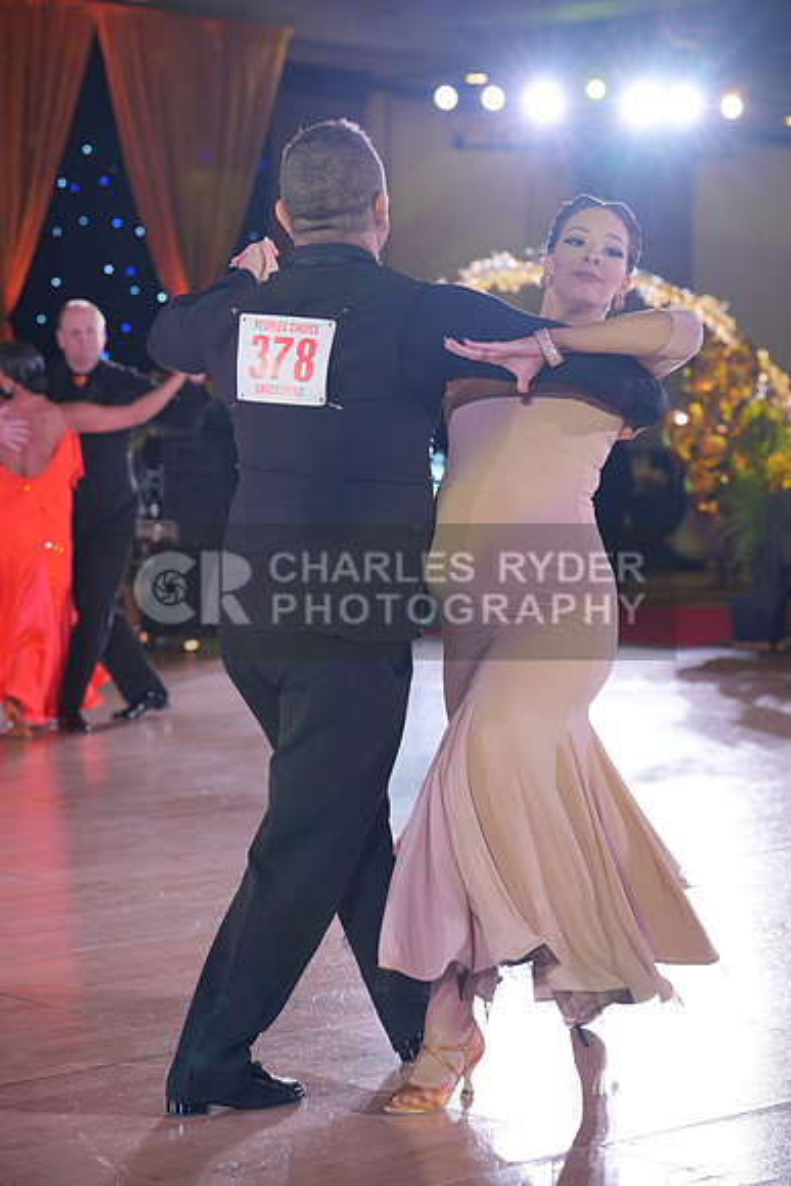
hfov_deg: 16.5
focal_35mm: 83
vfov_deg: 24.5
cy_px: 593
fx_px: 2734
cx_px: 396
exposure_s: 1/400
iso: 1600
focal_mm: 83
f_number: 4
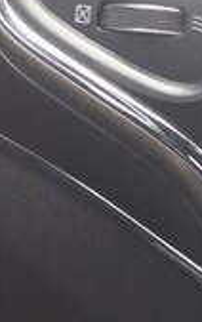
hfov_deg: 9.0
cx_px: 625
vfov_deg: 17.6
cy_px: 18
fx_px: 1019
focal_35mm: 116
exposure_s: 1/100
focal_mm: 3.7
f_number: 1.9
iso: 80
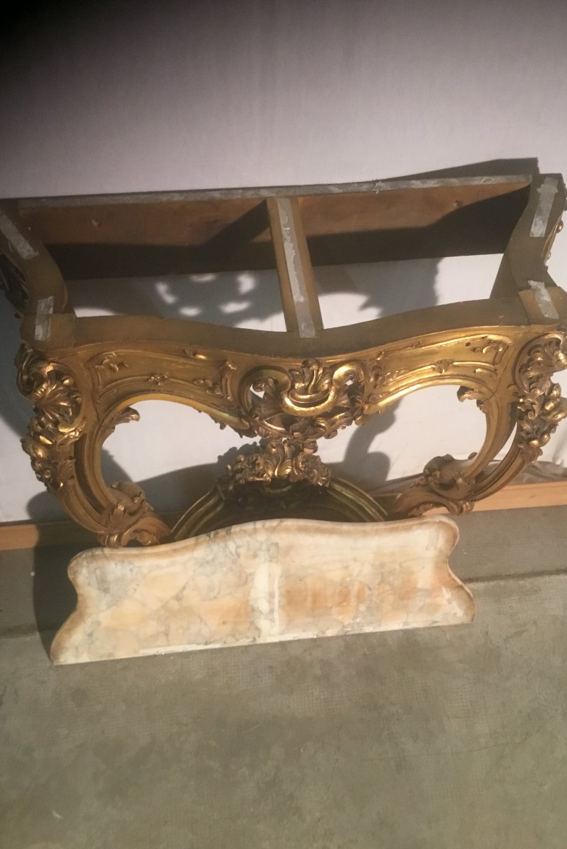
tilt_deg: -54.4
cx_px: 283
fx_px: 779
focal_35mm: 33
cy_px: 426
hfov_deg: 40.0
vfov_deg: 57.2
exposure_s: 1/33
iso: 160
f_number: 2.4
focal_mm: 3.3
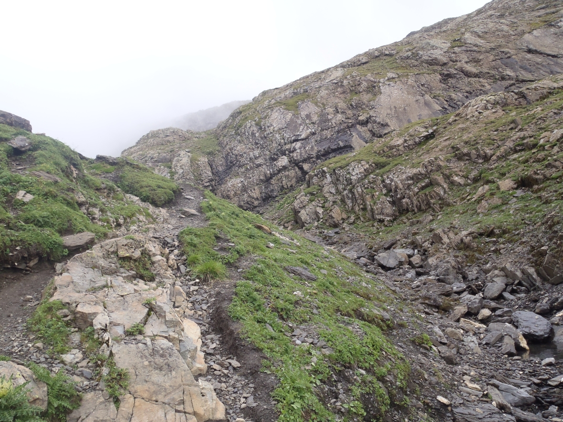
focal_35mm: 28
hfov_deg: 63.4
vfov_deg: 49.7
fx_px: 455
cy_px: 211
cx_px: 282
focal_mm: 5
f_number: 4.5
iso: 80
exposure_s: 1/125
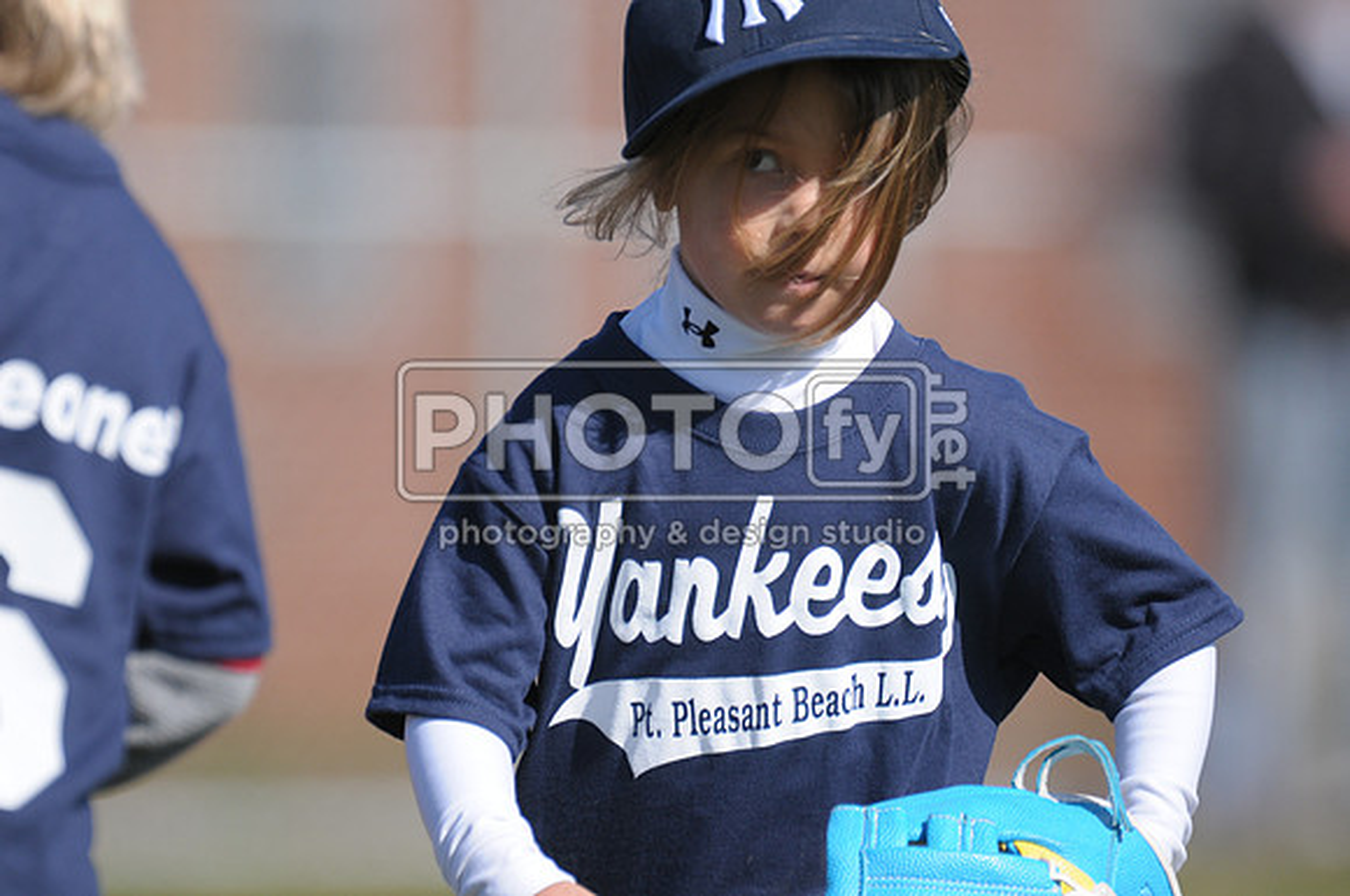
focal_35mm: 600
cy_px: 448
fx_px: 22468
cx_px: 675
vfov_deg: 2.3
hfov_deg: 3.4
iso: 400
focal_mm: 400
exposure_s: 1/2000
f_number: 4.5
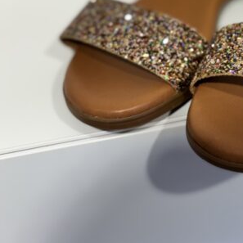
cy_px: -16
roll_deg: +1.5
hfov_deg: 26.4
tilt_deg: -32.2
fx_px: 492
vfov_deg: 25.9
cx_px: 238
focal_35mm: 62
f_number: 1.6
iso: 40
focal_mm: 5.96
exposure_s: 1/100
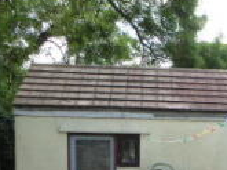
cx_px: 284
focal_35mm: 85
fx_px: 556
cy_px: 193
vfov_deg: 16.7
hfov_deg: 21.2
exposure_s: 1/200
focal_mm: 4.3
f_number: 4
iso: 160
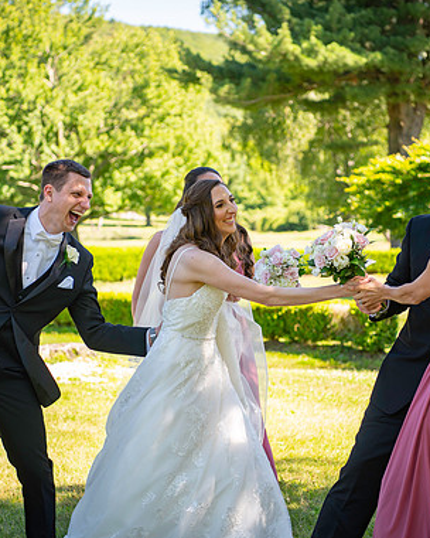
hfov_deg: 17.9
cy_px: 266
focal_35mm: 86
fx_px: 1368
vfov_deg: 22.2
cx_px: 212
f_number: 3.2
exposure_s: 1/250
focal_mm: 60
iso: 100
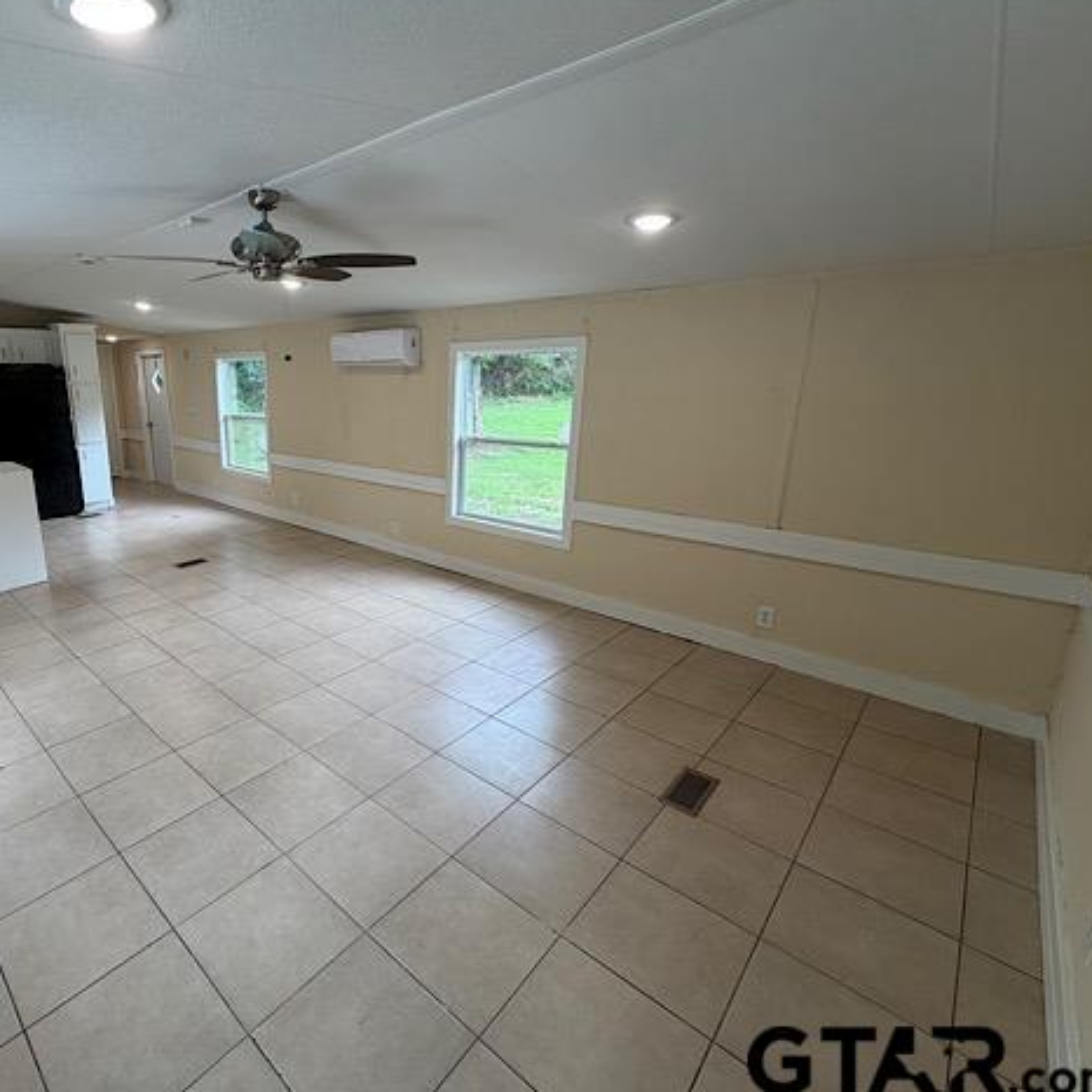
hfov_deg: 81.3
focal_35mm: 17
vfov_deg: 84.0
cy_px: 534
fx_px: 607
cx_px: 370
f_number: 2.2
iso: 80
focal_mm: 2.22
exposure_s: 1/120
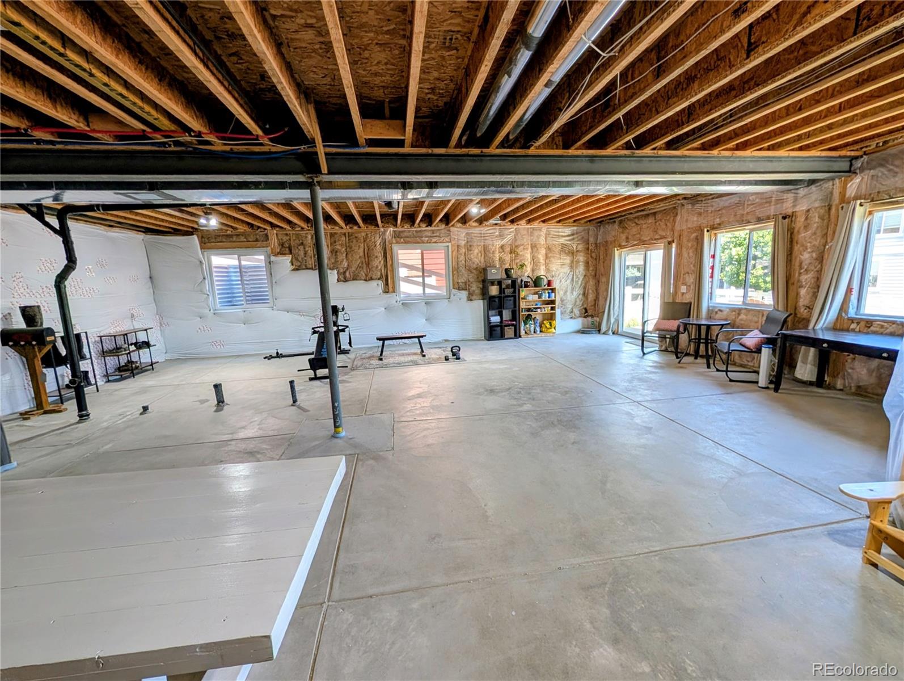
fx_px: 314
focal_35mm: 12
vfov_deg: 94.6
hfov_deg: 110.5
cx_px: 452
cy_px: 340
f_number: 1.7
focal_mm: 2.02
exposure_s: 1/116
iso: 54
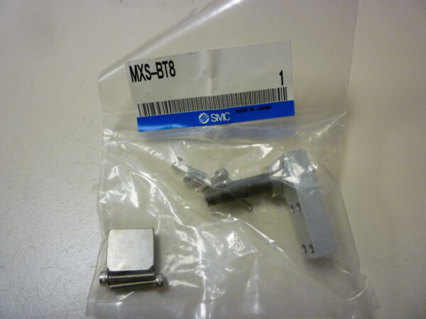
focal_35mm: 29
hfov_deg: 61.7
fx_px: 357
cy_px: 160
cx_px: 213
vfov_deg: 48.2
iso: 320
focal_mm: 5.2
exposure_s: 1/30
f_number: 3.3
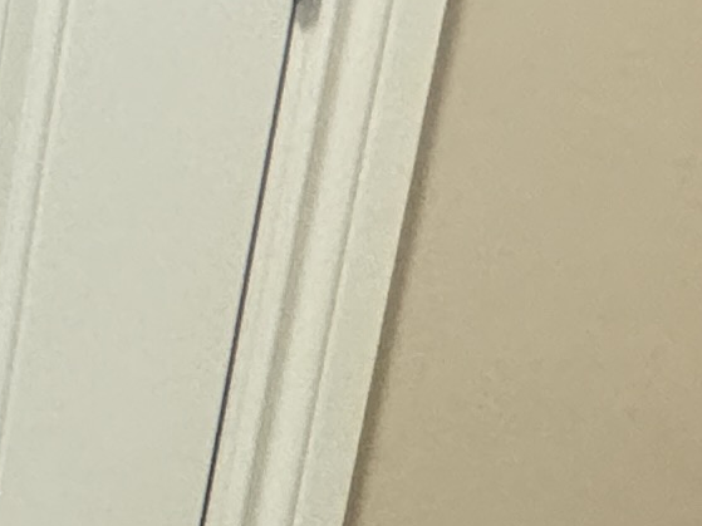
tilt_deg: -15.3
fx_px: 2048
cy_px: 560
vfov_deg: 14.3
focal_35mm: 101
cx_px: -963
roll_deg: -2.1
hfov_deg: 13.9
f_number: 2.2
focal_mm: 2.22
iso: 320
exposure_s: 1/60
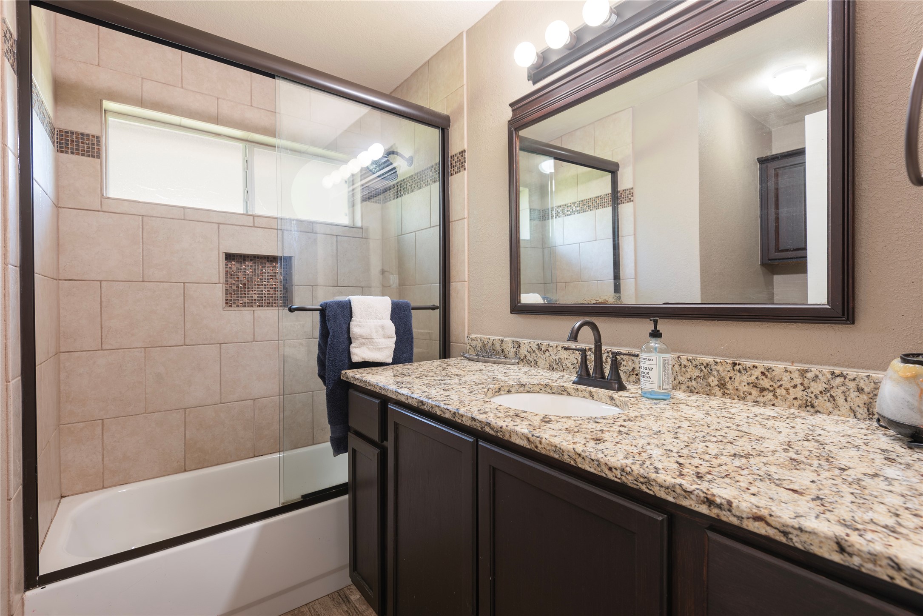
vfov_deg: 73.8
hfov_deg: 96.7
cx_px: 462
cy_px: 308
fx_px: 410
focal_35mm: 16
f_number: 7.1
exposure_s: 1/2
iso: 100
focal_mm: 16
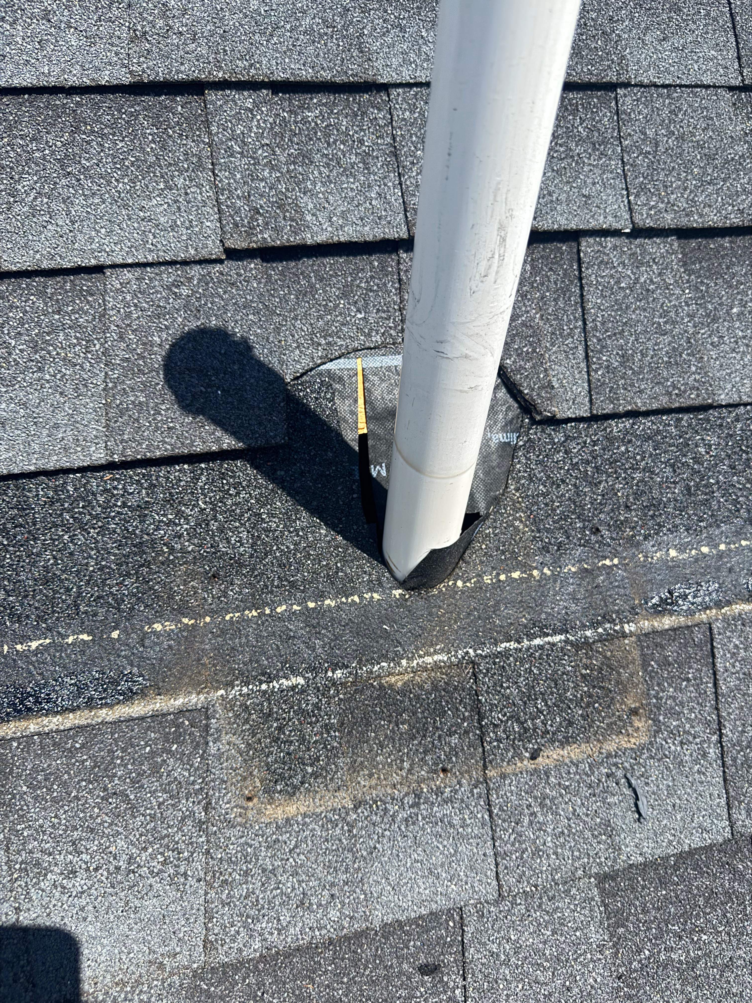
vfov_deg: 71.6
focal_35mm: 24
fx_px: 695
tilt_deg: -48.5
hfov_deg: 56.8
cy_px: 502
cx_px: 376
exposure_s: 1/3279
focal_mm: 6.76
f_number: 1.78
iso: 80
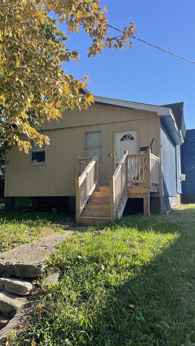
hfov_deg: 40.2
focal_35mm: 29
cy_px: 174
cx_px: 89
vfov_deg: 66.1
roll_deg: +0.2
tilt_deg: +5.9
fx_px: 267
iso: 32
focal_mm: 4.2
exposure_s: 1/1511
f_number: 1.6
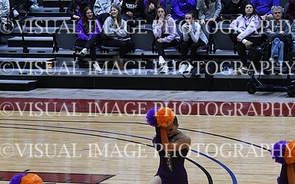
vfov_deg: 6.3
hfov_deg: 10.1
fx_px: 1672
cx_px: 148
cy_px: 171
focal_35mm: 208
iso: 4000
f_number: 4
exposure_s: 1/500
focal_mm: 90
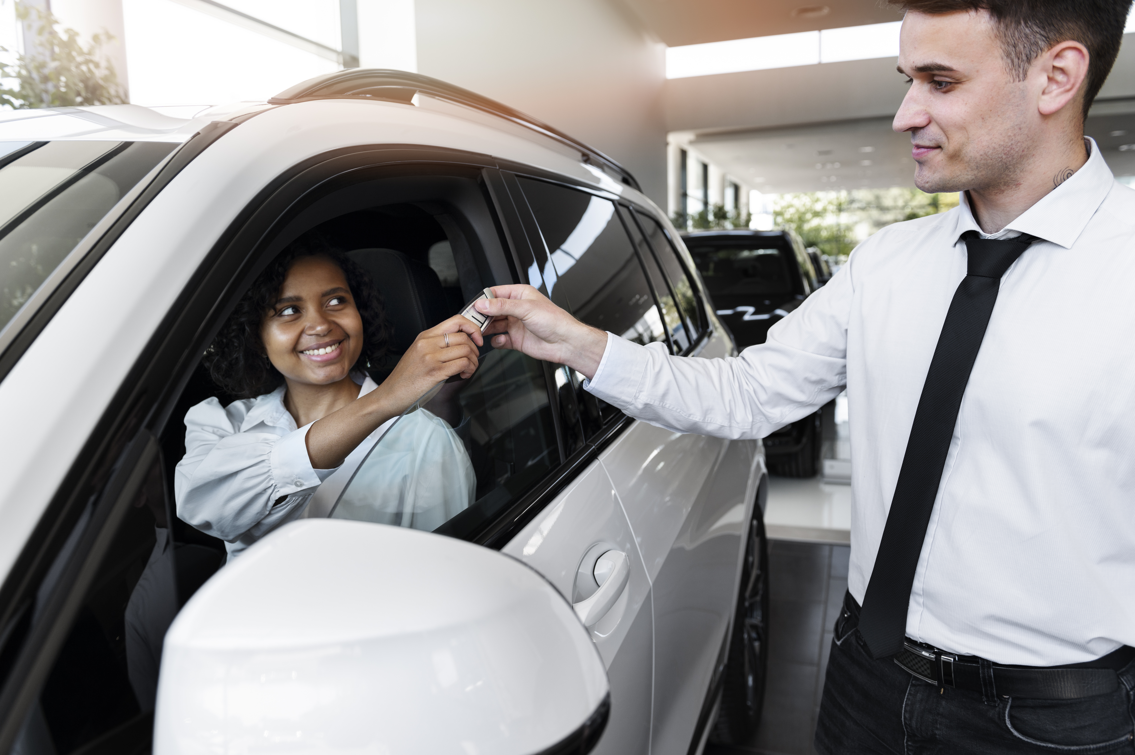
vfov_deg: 47.9
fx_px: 851
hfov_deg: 67.4
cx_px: 568
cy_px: 378
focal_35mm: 27
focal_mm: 27
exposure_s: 1/200
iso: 250
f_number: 3.5
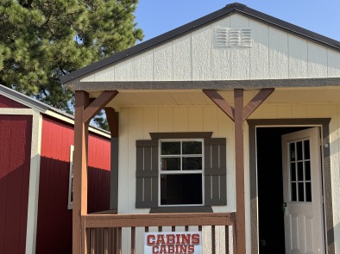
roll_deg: +2.0
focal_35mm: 39
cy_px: 152
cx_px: 234
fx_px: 383
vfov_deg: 36.6
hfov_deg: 46.9
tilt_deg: +4.5
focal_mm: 6.76
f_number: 1.78
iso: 80
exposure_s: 1/2174
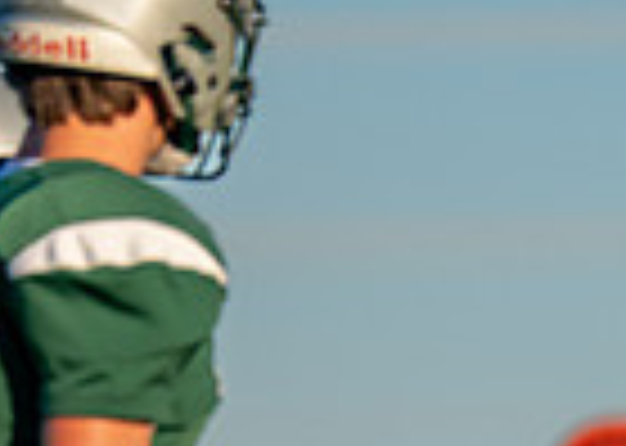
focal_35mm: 1188
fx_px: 21101
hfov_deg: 1.7
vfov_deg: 1.2
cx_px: 883
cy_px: 980
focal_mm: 200
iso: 160
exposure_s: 1/3200
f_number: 2.8
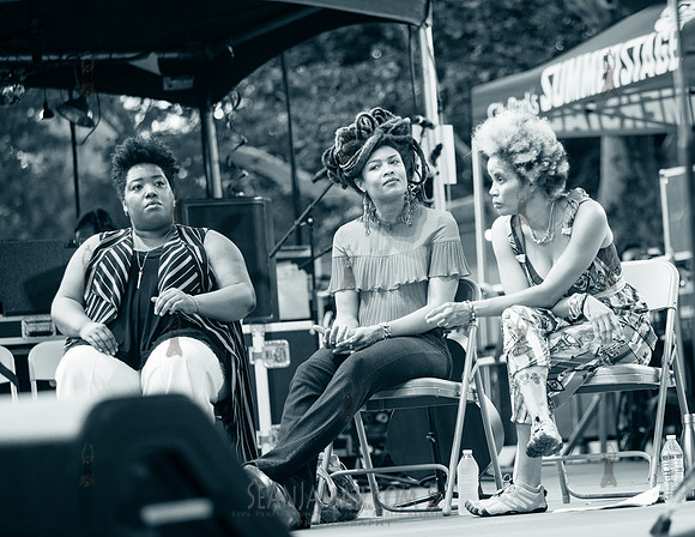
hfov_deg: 13.8
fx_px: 2870
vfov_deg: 10.7
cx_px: 404
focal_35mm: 141
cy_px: 250
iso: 1250
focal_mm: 120
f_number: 2.8
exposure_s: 1/200
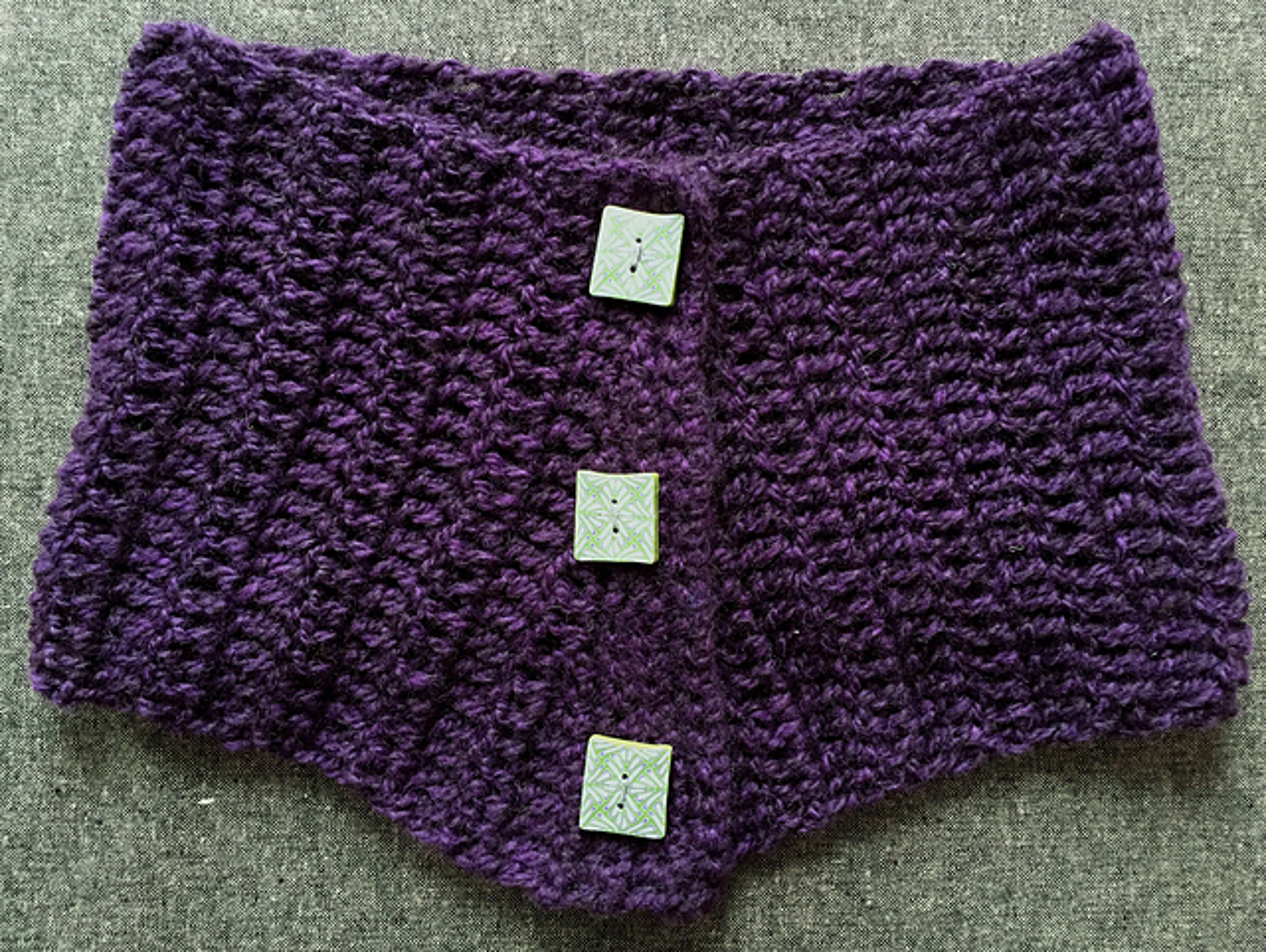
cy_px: 476
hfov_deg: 61.6
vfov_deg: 48.3
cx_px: 633
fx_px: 1061
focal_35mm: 29
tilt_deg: -88.4
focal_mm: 4.15
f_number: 2.2
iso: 250
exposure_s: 1/20
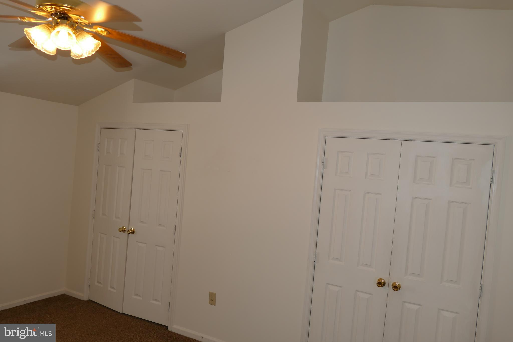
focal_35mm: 27
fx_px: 385
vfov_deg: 47.9
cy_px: 171
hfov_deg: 67.4
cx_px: 256
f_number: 2.9
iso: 160
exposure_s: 1/60
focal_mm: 9.88
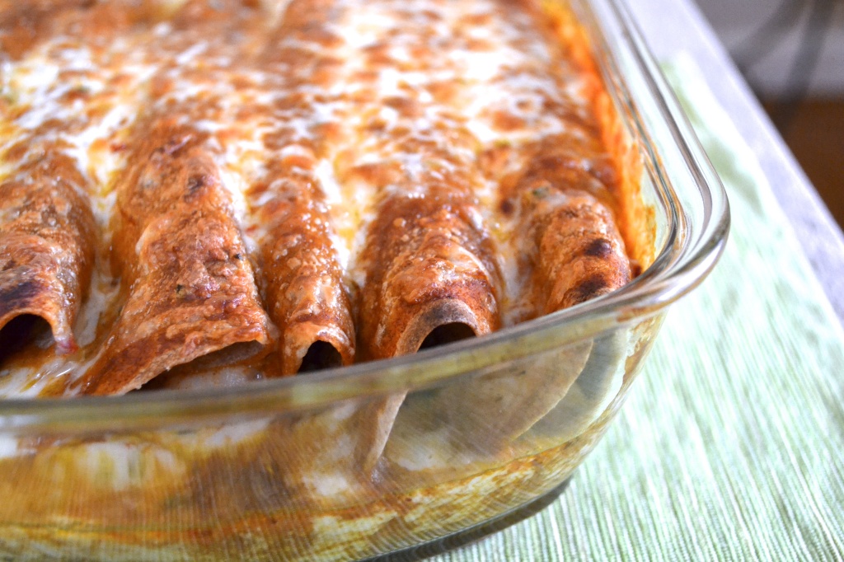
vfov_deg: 29.8
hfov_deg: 43.6
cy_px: 281
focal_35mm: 45
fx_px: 1055
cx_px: 422
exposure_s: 1/15
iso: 2500
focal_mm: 30
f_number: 4.5
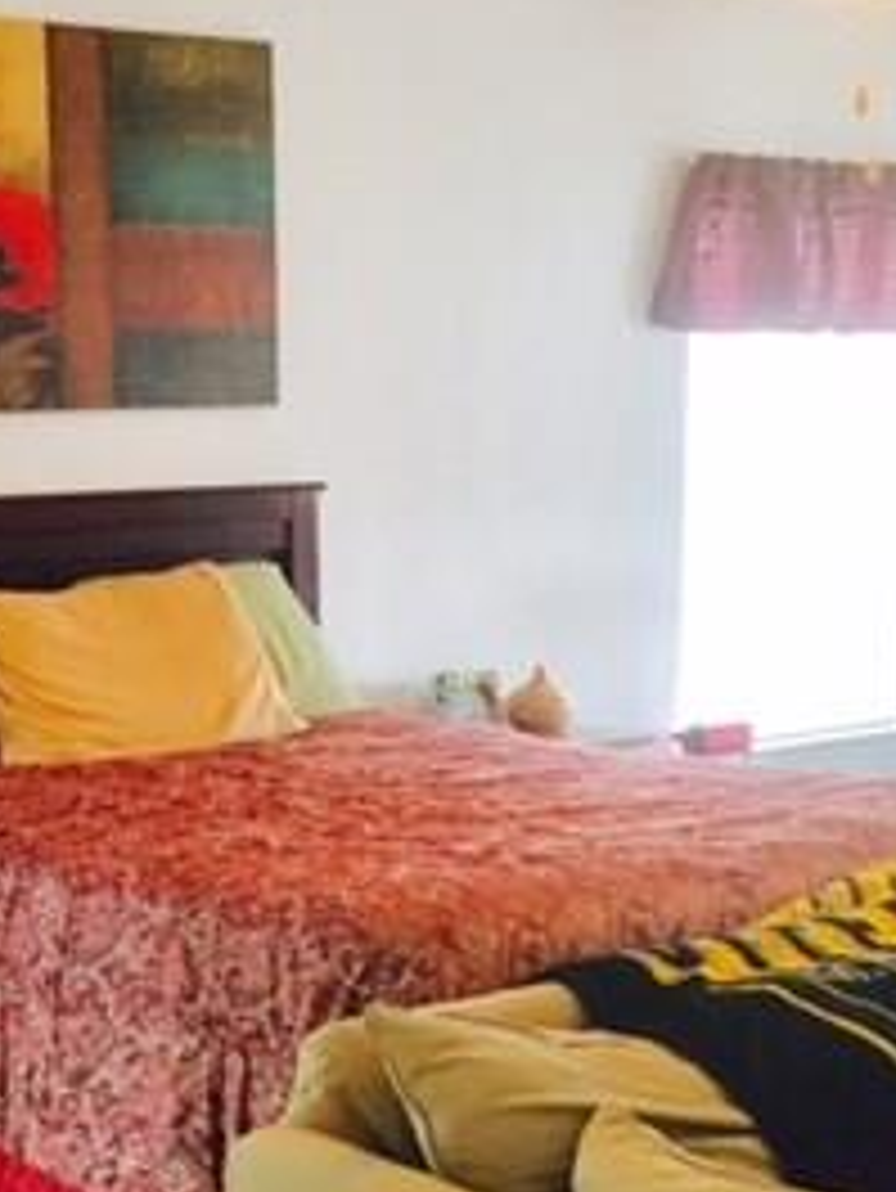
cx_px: 113
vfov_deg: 27.3
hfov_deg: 20.7
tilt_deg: -11.3
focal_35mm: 70
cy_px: 913
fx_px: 2414
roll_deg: +1.2
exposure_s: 1/30
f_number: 2.2
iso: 160
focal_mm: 4.15
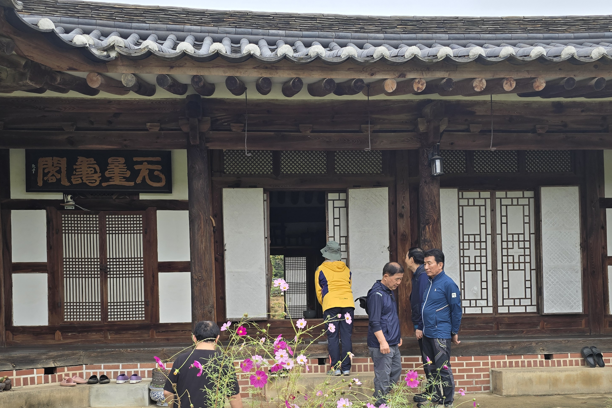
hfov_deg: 57.2
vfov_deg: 39.0
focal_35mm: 33
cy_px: 301
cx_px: 298
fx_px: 561
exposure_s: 1/180
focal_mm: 6.3
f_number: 1.7
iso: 40
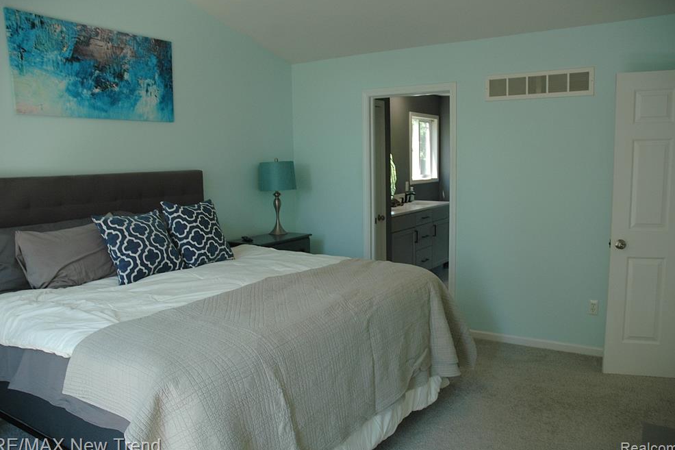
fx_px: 525
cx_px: 340
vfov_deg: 46.4
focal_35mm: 28
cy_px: 226
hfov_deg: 65.5
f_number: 4.5
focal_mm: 18
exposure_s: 1/80
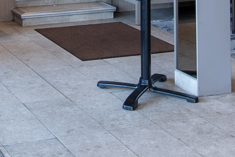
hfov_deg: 19.4
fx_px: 673
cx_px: 14
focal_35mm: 103
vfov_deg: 12.3
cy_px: -111
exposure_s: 1
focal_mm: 14
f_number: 9
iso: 100
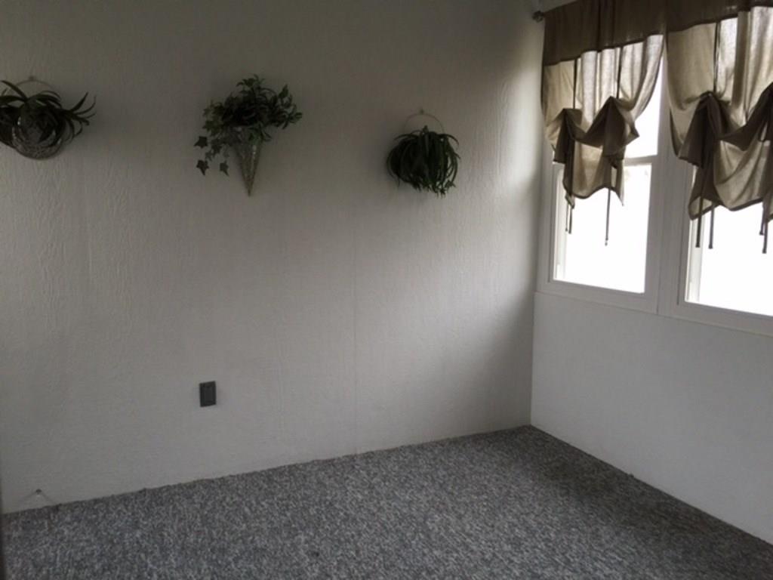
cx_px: 386
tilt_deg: -7.5
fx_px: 648
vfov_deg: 48.2
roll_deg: +0.2
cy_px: 290
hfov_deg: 61.7
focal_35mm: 29
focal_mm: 4.15
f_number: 2.2
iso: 50
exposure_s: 1/30
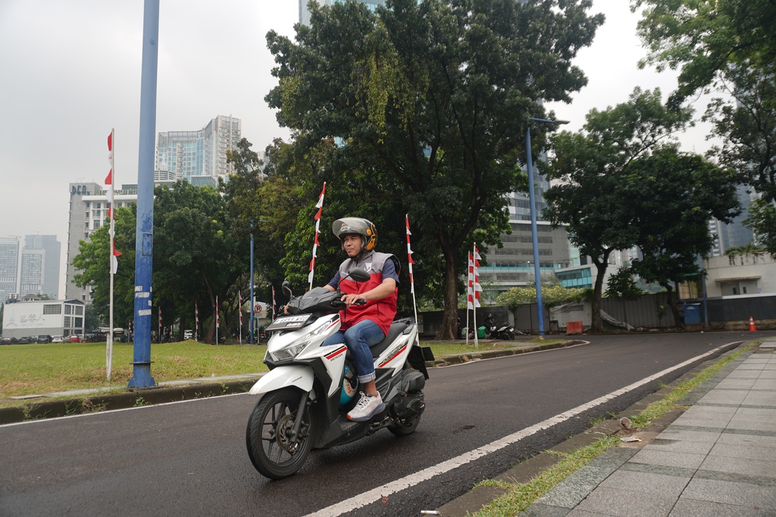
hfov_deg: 73.8
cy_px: 258
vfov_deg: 53.1
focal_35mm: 24
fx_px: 517
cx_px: 388
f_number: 4.5
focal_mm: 16
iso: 50
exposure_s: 1/125
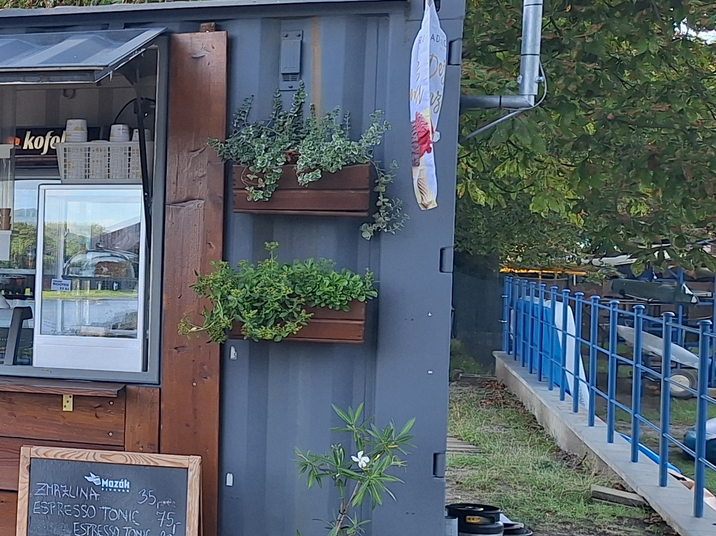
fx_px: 1447
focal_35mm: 70
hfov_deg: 24.6
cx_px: -186
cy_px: 310
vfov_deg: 21.0
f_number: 1.8
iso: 40
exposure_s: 1/349
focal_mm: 5.54
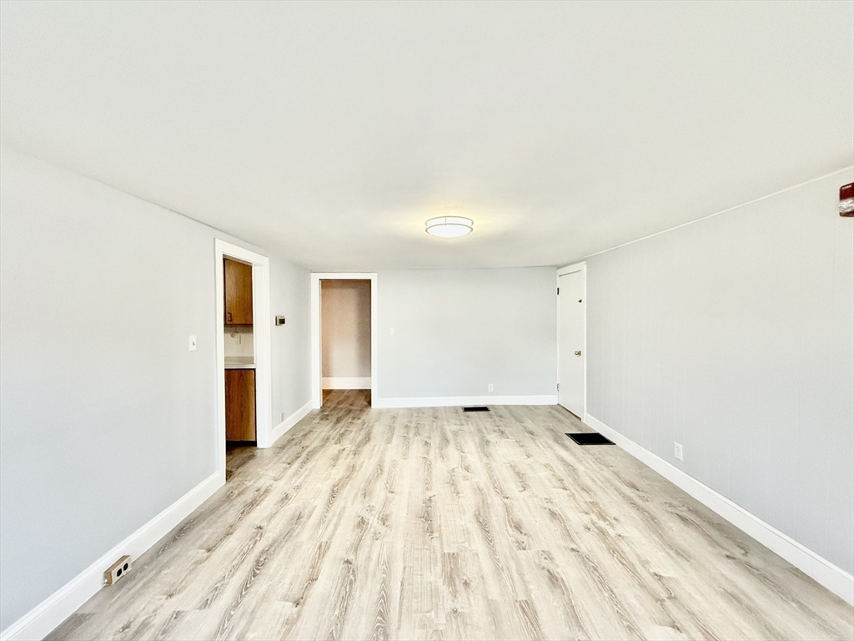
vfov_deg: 85.7
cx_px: 427
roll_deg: -0.2
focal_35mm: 14
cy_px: 320
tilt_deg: -1.0
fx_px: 345
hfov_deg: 102.1
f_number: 2.2
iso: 640
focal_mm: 2.22
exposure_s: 1/120
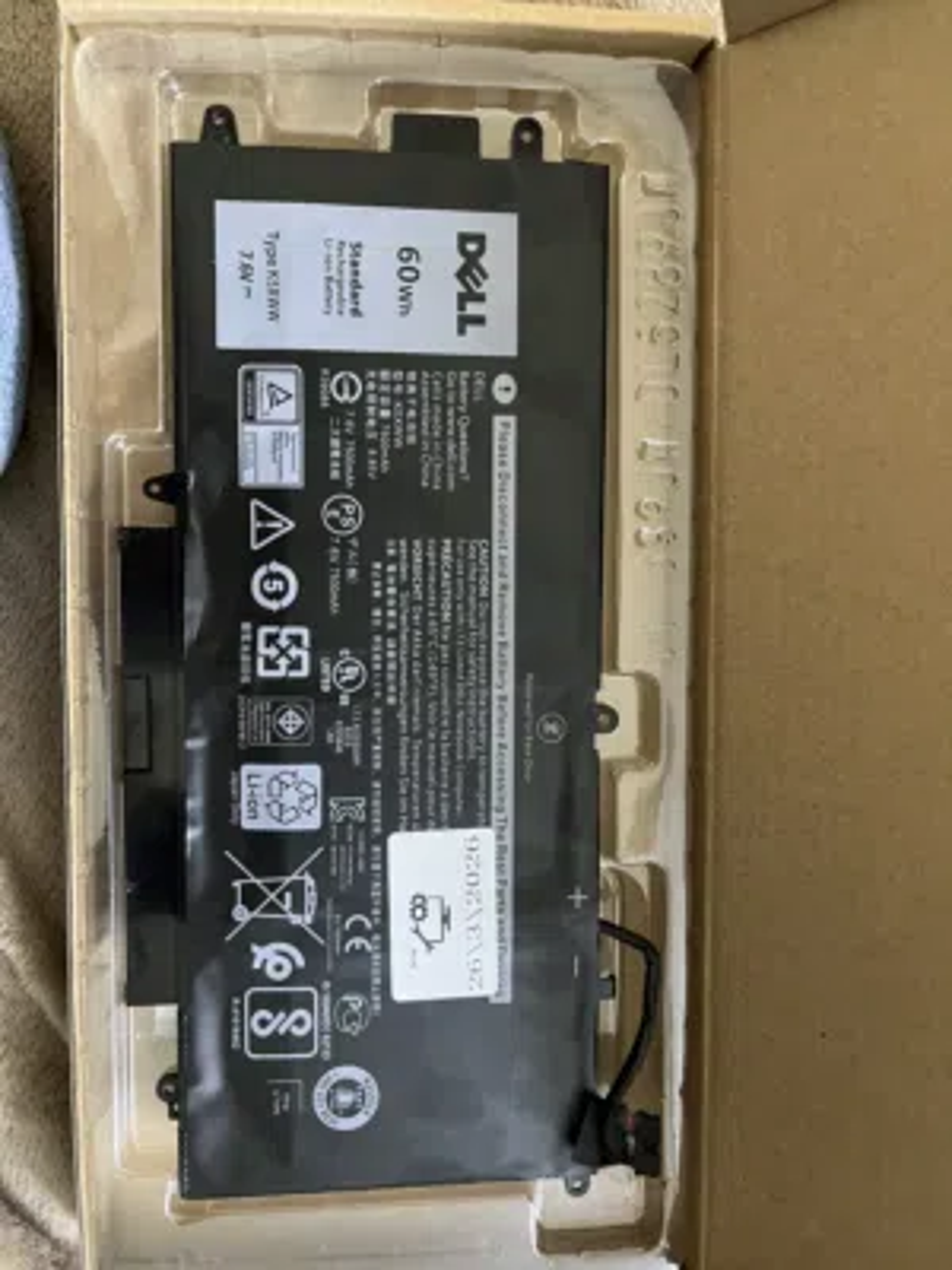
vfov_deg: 67.3
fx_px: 953
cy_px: 635
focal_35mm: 26
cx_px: 476
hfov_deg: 53.1
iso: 500
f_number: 1.6
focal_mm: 5.1
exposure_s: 1/33
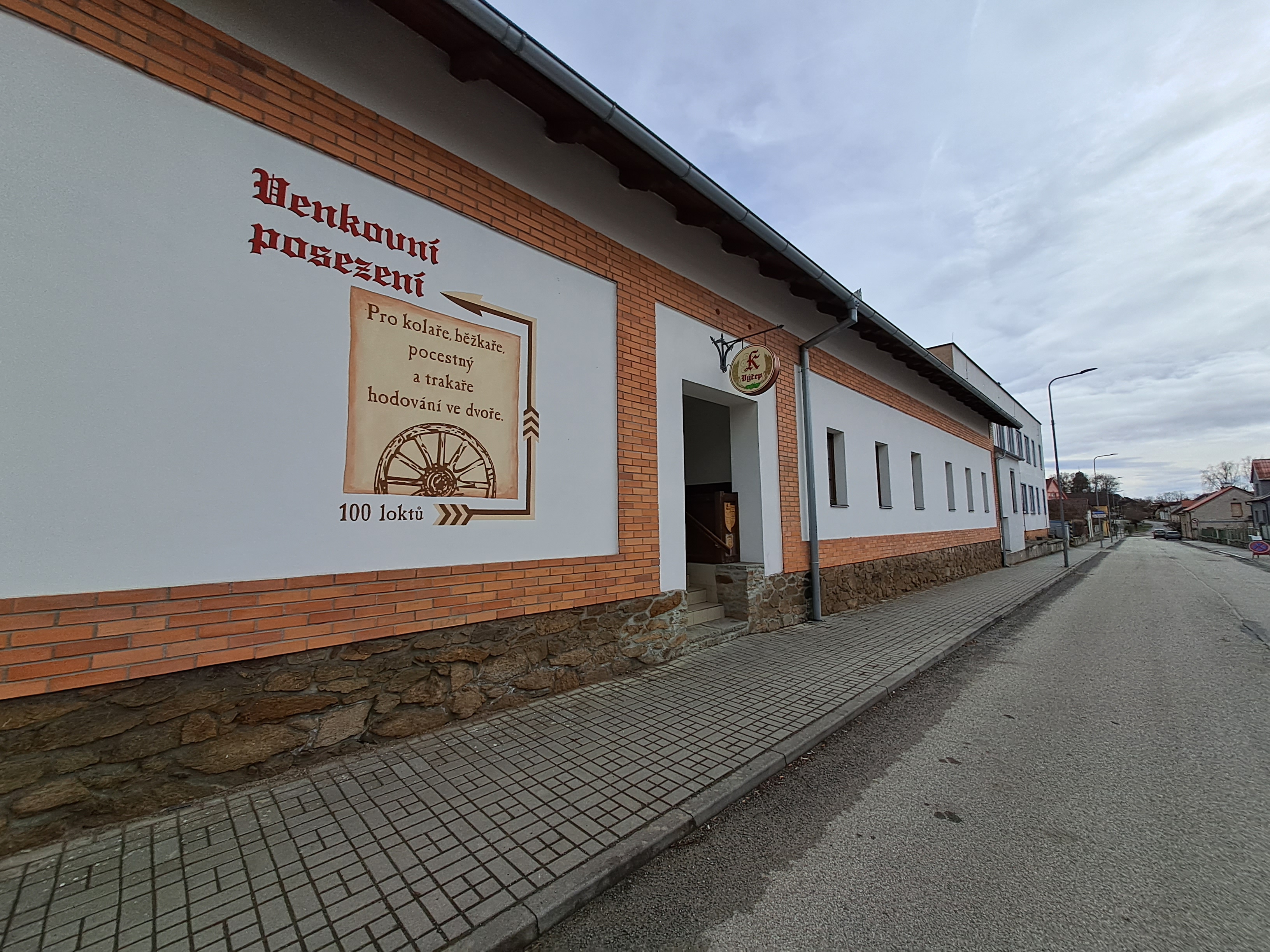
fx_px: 477
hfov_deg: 106.2
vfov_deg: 89.9
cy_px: 476
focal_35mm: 13
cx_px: 635
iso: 40
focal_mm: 1.42
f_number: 2.2
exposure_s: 1/3155
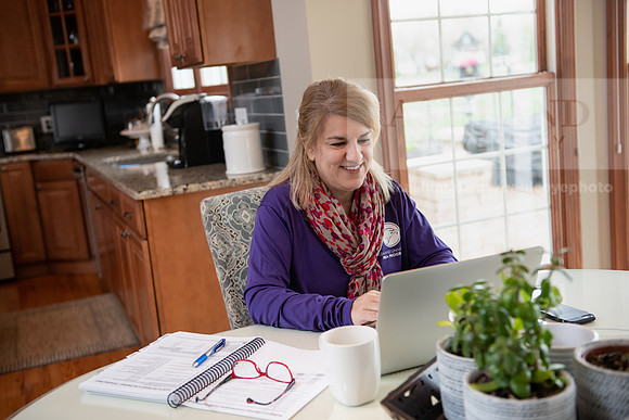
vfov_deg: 30.5
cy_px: 210
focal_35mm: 44
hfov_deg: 44.5
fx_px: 769
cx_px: 314
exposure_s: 1/160
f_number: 3.2
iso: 500
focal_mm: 44
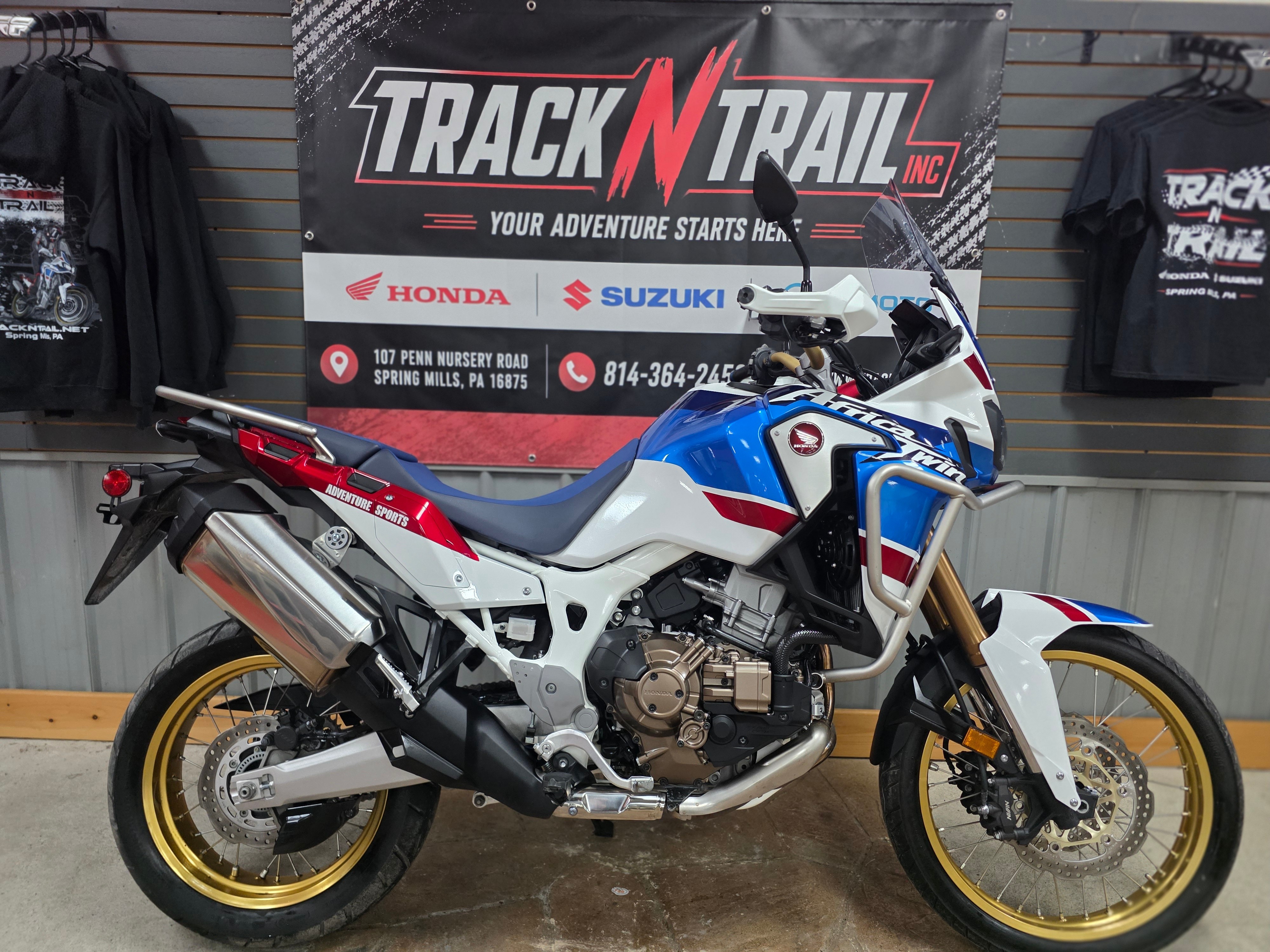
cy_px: 476
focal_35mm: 23
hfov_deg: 73.9
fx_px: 844
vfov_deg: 58.9
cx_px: 635
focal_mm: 6.3
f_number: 1.7
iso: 640
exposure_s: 1/120
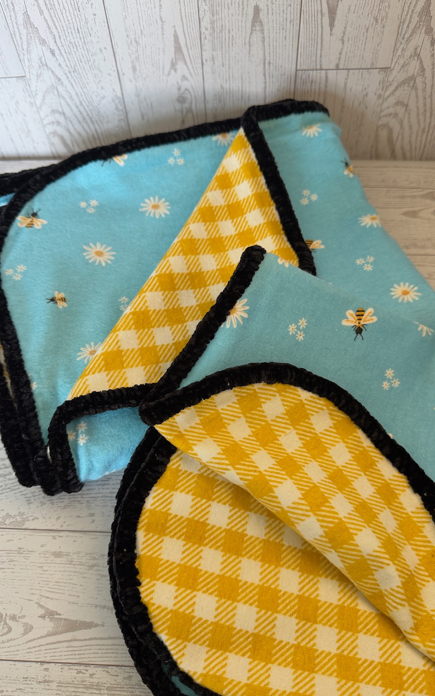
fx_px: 512
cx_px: 224
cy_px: 357
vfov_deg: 68.4
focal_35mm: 27
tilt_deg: -58.3
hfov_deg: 46.0
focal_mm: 6.76
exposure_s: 1/119
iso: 125
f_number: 1.78
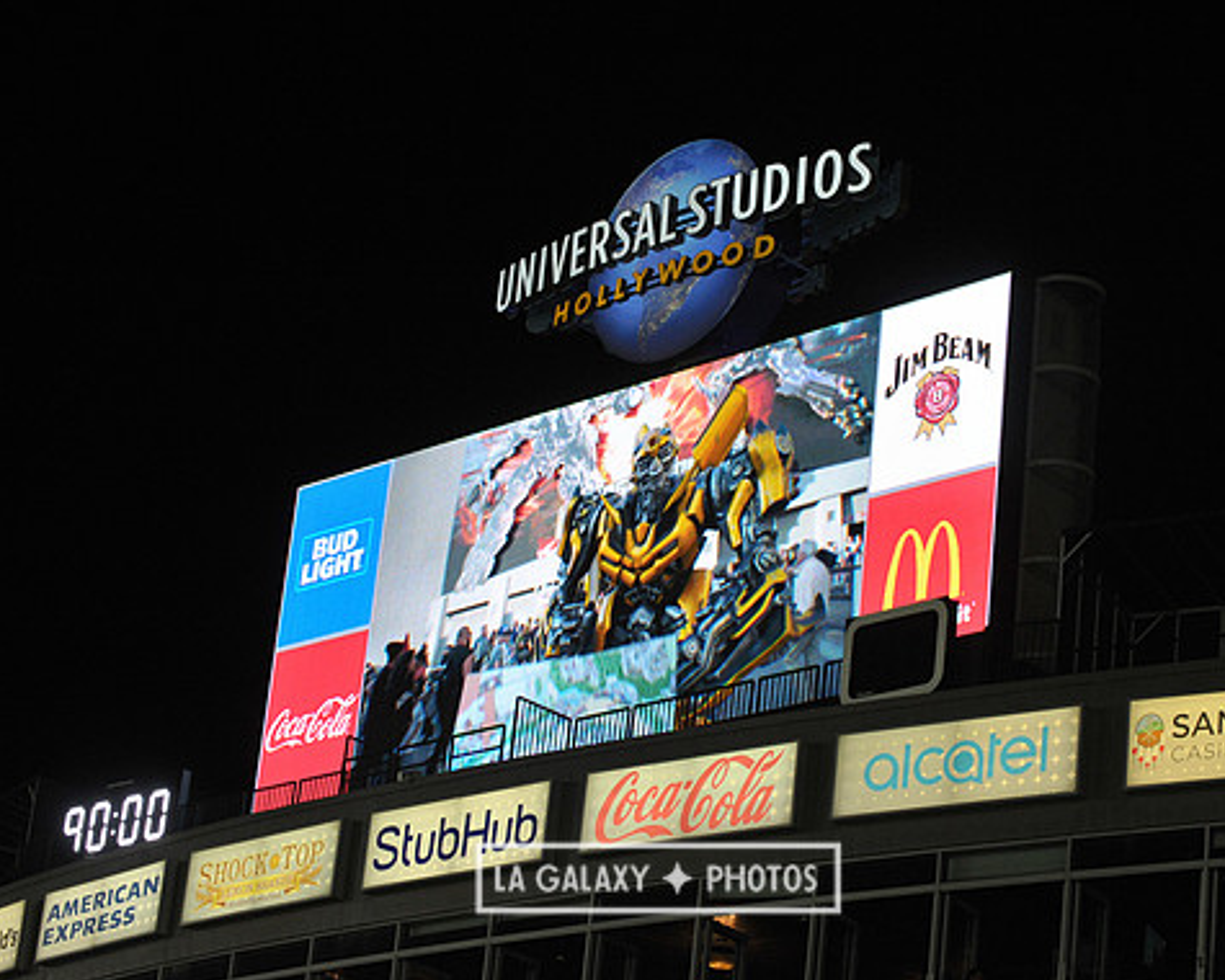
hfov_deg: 18.6
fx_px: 3734
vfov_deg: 15.0
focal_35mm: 103
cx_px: 658
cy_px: 490
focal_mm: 90
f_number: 8
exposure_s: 1/200
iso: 1600
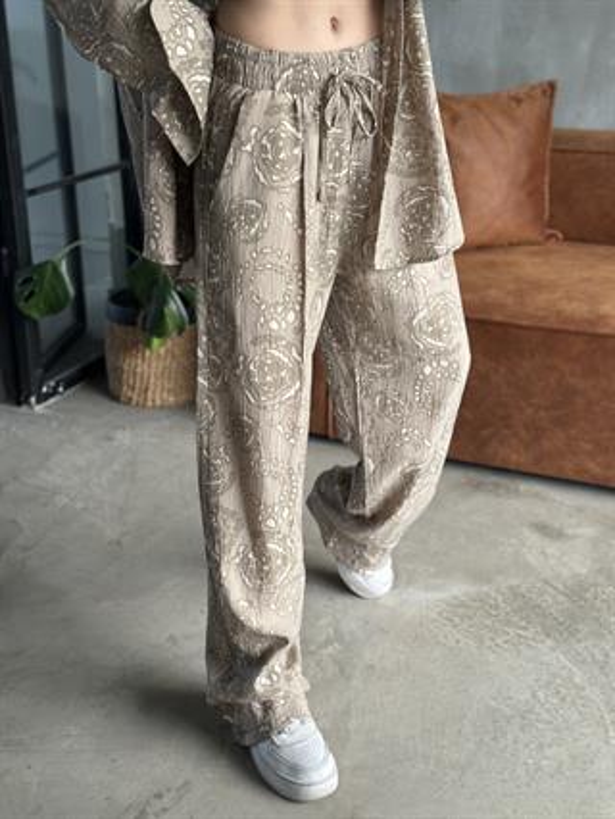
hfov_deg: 30.3
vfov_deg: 39.6
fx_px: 1136
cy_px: 410
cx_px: 308
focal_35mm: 48
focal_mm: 6.86
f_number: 1.78
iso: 125
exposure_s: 1/60
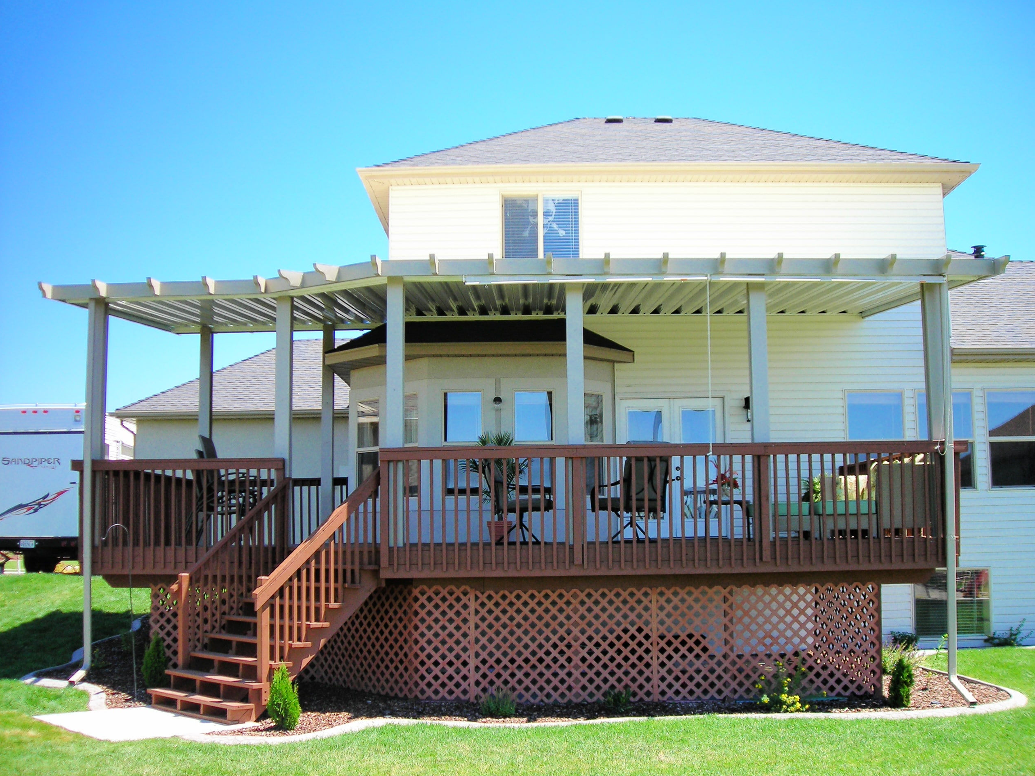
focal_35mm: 39
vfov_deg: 36.8
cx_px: 530
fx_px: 1166
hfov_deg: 47.9
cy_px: 383
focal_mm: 6.3
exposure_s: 1/253
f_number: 3.2
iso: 50
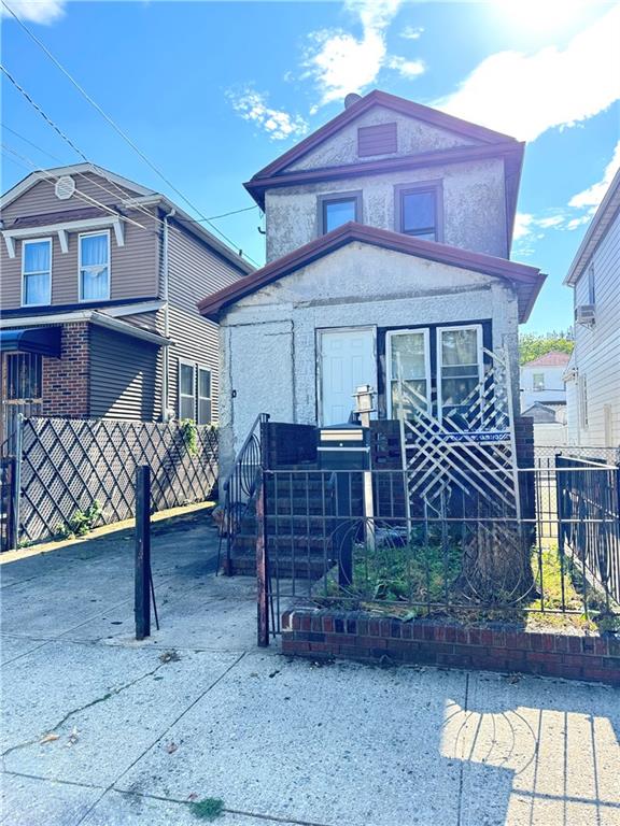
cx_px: 310
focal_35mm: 24
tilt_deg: +4.3
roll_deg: +1.5
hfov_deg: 56.8
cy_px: 413
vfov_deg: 71.6
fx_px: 573
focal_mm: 6.76
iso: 80
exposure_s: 1/792
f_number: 1.78
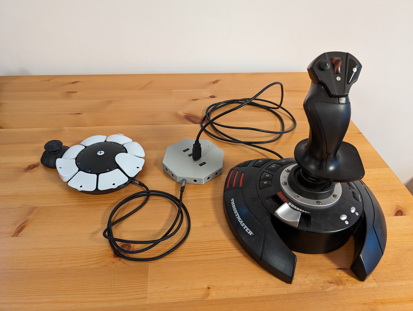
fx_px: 287
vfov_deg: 56.9
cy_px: 156
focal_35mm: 24
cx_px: 206
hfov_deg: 71.5
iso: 316
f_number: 1.68
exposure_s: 1/25
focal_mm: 6.9
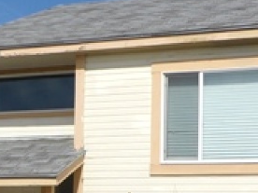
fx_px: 857
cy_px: 170
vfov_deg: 12.8
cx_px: 79
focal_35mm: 115
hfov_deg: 17.1
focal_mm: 5.4
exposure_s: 1/2000
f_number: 4
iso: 100
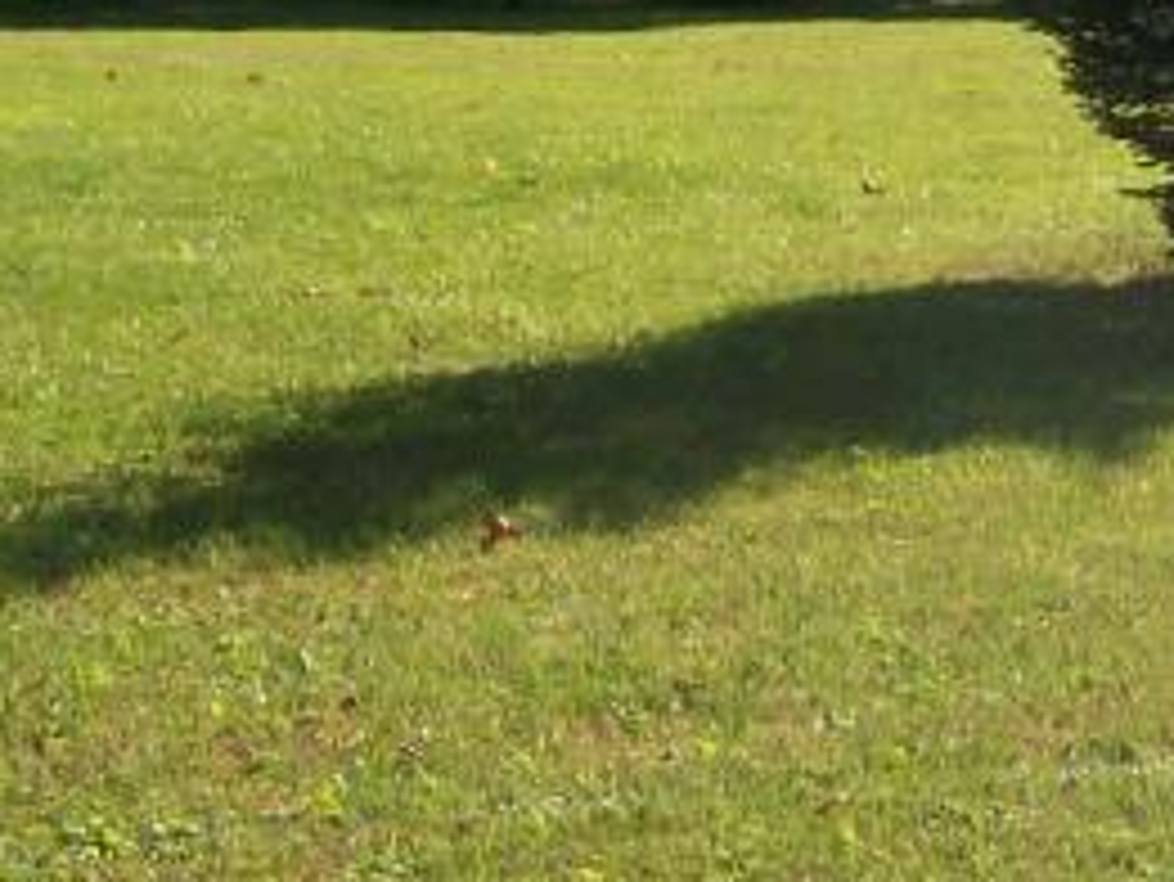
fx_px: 4784
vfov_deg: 10.5
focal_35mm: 141
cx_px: 1507
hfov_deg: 13.5
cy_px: 162
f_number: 4.8
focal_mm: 6
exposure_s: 1/394
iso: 80
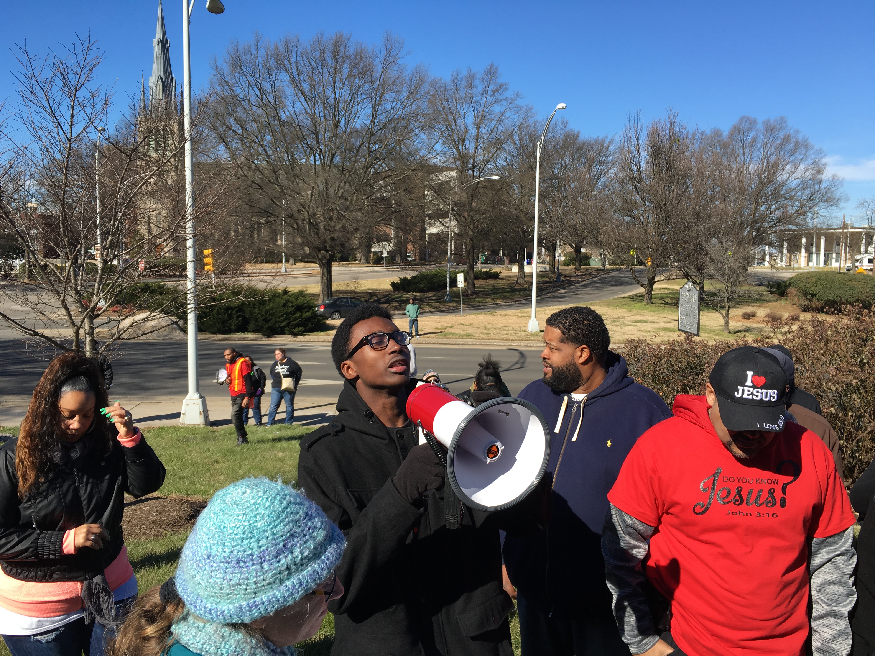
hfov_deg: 61.7
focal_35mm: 29
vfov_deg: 48.2
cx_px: 438
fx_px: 733
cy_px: 328
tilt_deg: -4.4
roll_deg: -0.8
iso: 25
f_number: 2.2
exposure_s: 1/1115
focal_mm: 4.15
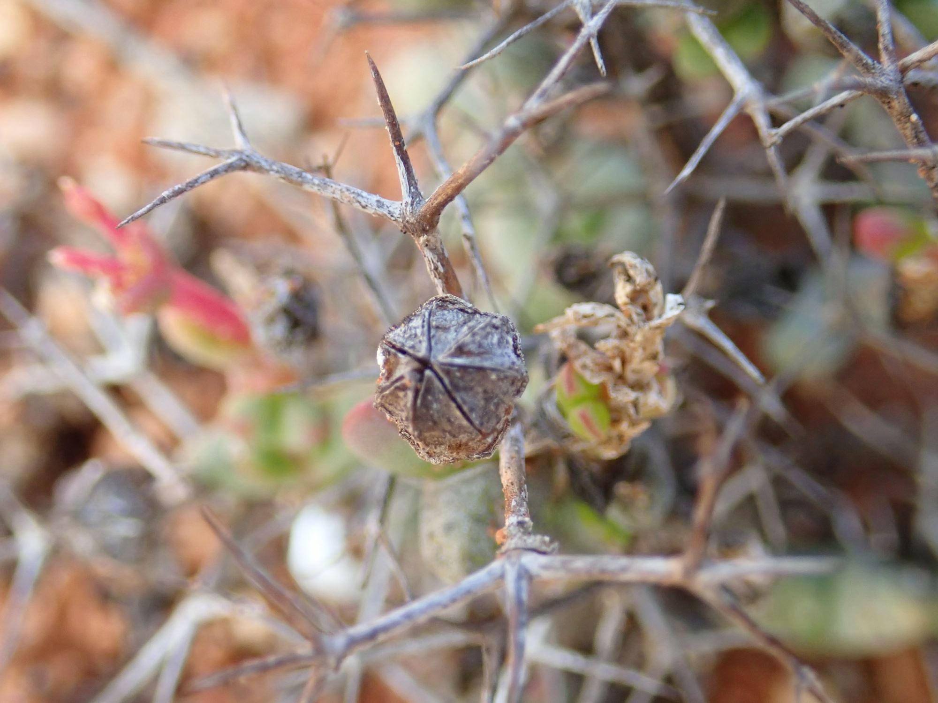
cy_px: 352
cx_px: 469
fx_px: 1436
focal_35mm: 53
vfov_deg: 27.5
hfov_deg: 36.2
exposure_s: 1/200
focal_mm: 9.61
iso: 400
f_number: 3.4
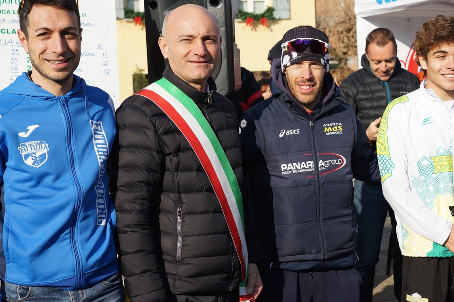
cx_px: 243
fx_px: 631
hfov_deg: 39.6
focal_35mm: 50
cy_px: 154
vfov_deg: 27.0
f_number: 5.6
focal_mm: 40
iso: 100
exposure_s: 1/320
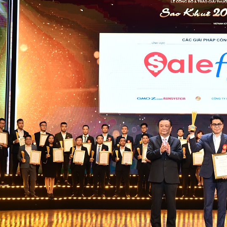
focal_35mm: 97
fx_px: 720
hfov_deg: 17.7
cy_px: 112
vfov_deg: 17.9
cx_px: 197
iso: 800
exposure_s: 1/160
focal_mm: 62
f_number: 4
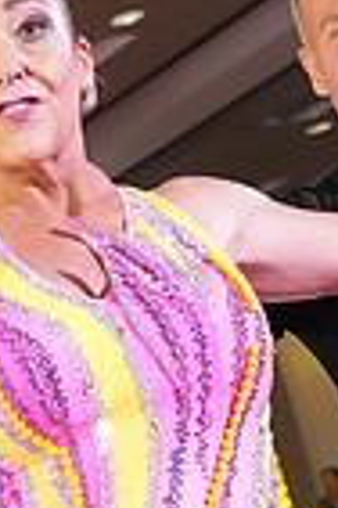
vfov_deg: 13.3
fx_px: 2084
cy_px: 685
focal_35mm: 148
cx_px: 207
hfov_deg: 9.3
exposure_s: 1/400
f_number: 4.5
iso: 8000
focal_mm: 36
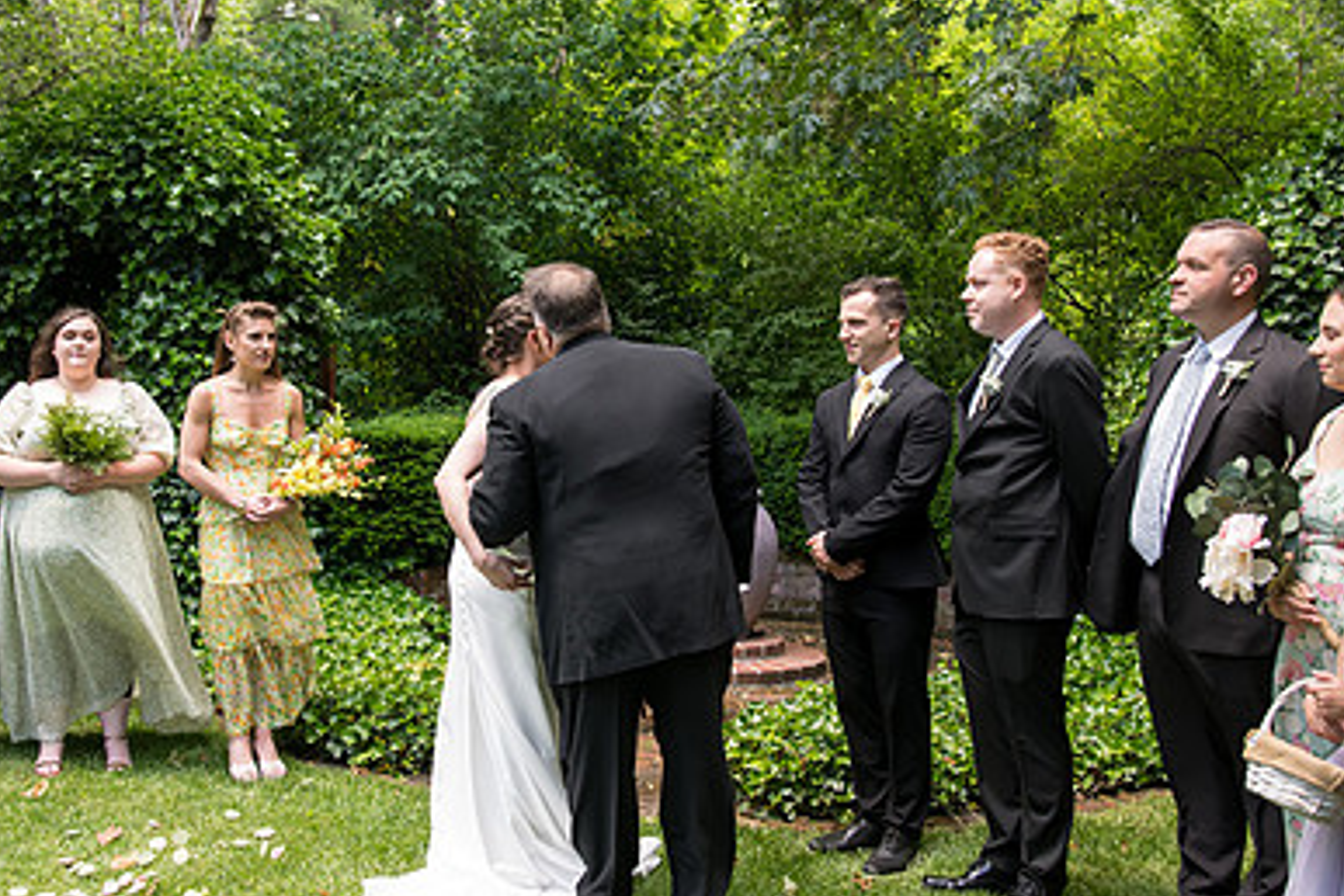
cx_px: 517
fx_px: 1344
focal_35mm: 36
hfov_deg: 52.7
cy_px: 377
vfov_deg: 36.8
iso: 640
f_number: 3.5
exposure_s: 1/400
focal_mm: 24
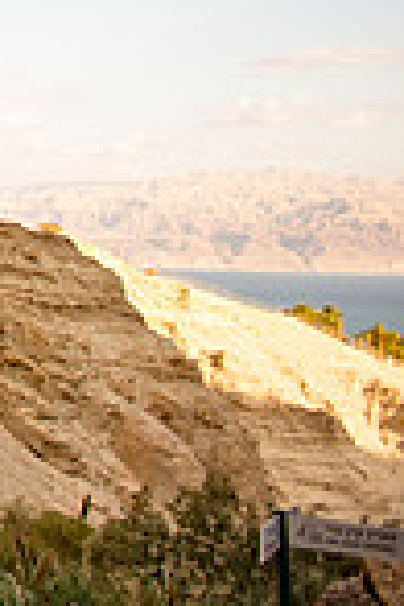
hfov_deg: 10.5
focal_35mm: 95
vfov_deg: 20.0
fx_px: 1599
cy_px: -138
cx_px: -787
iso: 200
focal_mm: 24
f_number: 2.8
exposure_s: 1/640
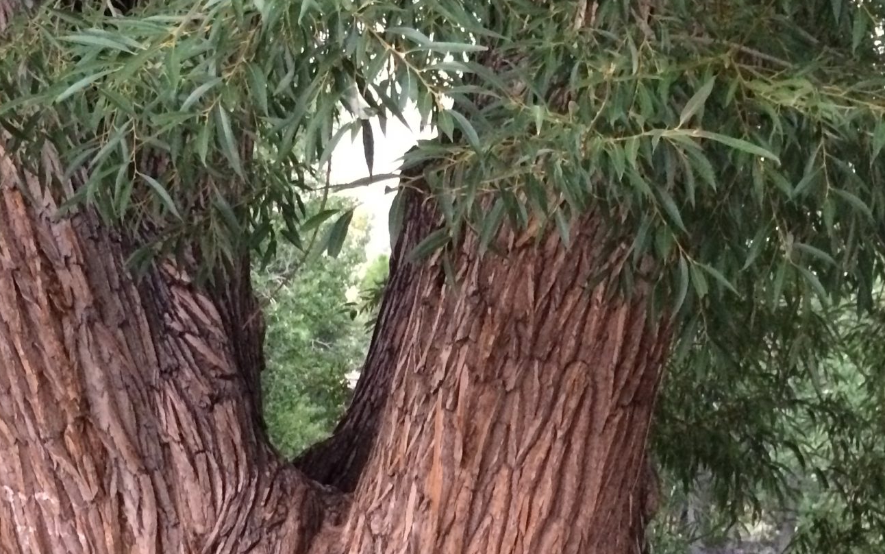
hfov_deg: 32.5
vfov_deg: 20.4
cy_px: 445
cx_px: 432
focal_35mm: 63
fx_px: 1520
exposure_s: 1/15
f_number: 2.2
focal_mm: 4.12
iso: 400
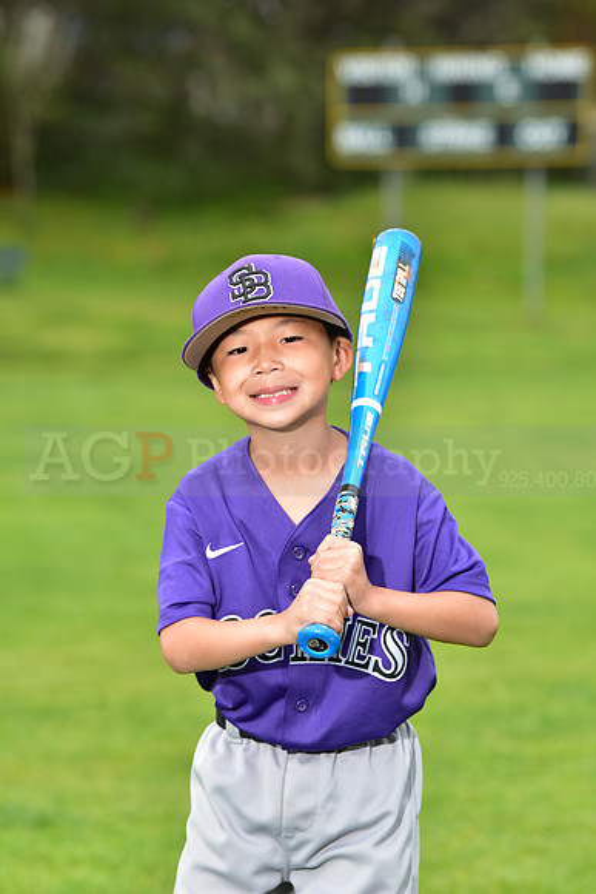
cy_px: 447
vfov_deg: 13.2
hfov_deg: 8.9
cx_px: 298
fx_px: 3847
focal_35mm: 155
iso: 400
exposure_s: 1/250
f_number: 5.6
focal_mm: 155
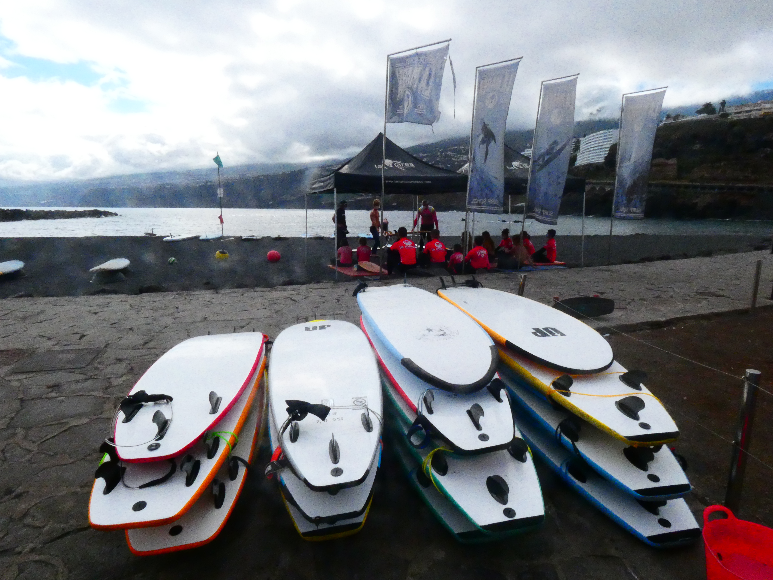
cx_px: 386
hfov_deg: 81.7
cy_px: 290
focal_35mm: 20
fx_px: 447
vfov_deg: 66.0
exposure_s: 1/2000
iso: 800
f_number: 8
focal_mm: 3.6
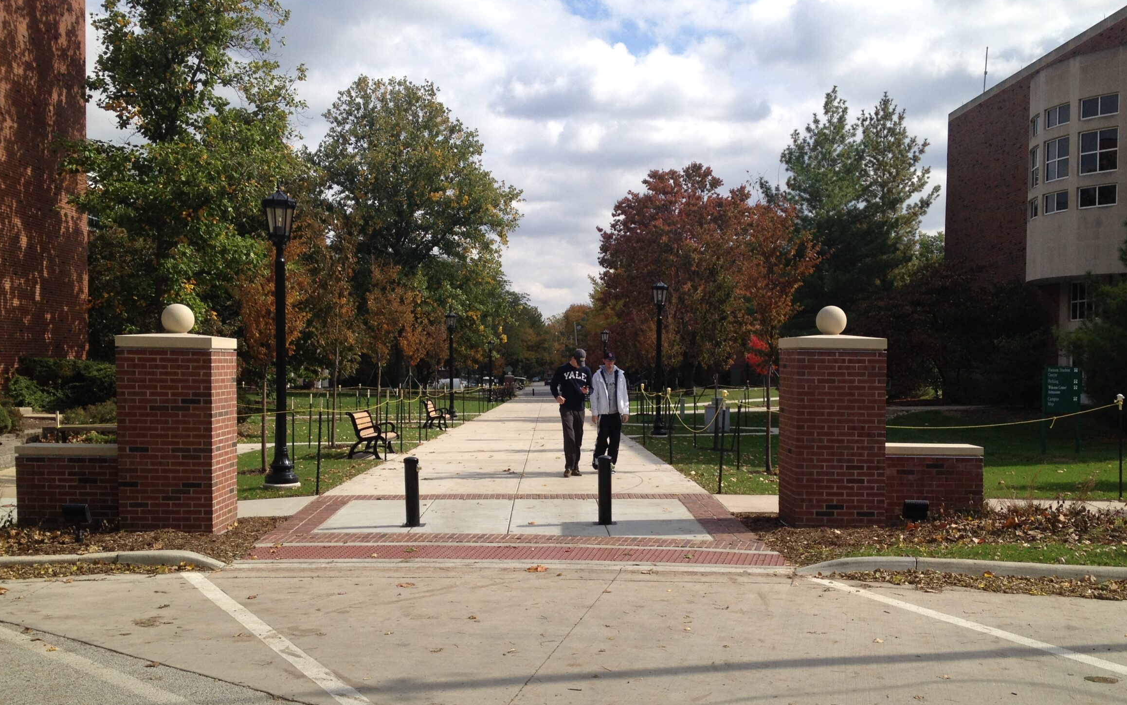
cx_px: 603
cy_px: 407
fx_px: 1259
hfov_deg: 48.2
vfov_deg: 31.2
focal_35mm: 41
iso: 50
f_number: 2.4
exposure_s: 1/1783
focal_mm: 4.28
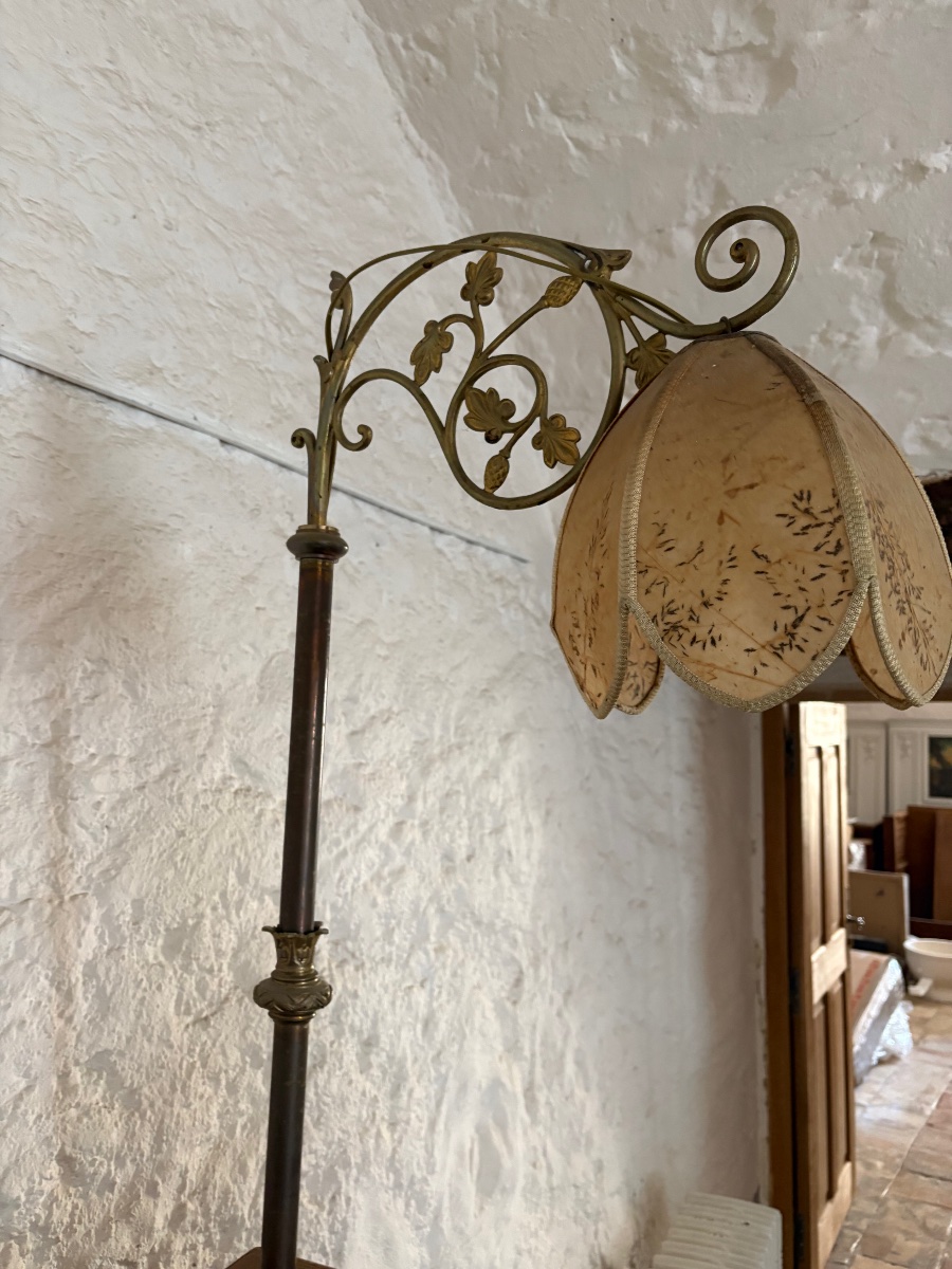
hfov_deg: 53.1
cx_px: 476
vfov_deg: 67.3
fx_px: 953
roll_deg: -0.5
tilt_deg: +4.6
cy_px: 634
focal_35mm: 26
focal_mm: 5.96
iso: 250
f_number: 1.6
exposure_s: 1/60
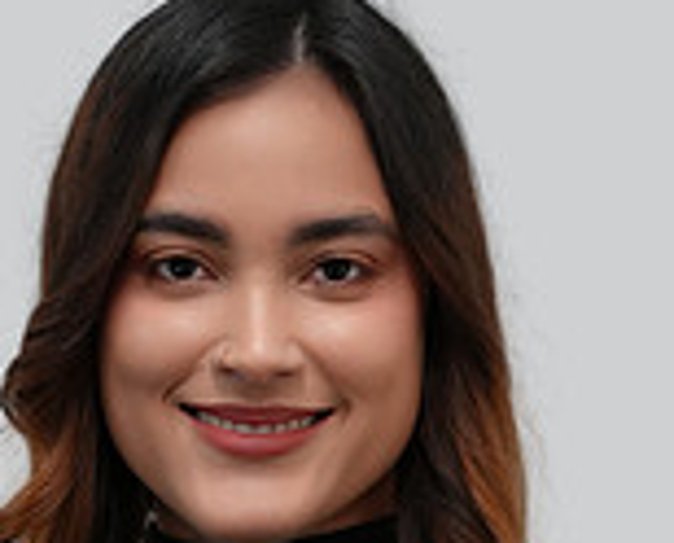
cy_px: 753
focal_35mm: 175
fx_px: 3500
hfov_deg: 11.0
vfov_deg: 8.7
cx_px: 328
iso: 1600
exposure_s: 1/160
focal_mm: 64
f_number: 4
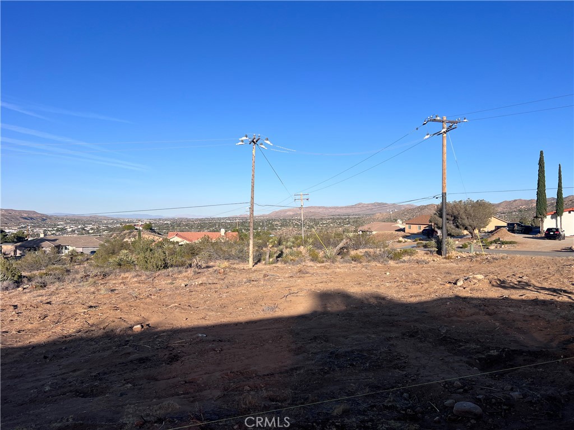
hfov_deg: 67.3
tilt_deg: -0.6
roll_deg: -0.6
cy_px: 215
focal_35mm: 26
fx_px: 431
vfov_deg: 53.1
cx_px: 287
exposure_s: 1/4630
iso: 50
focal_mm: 5.7
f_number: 1.5
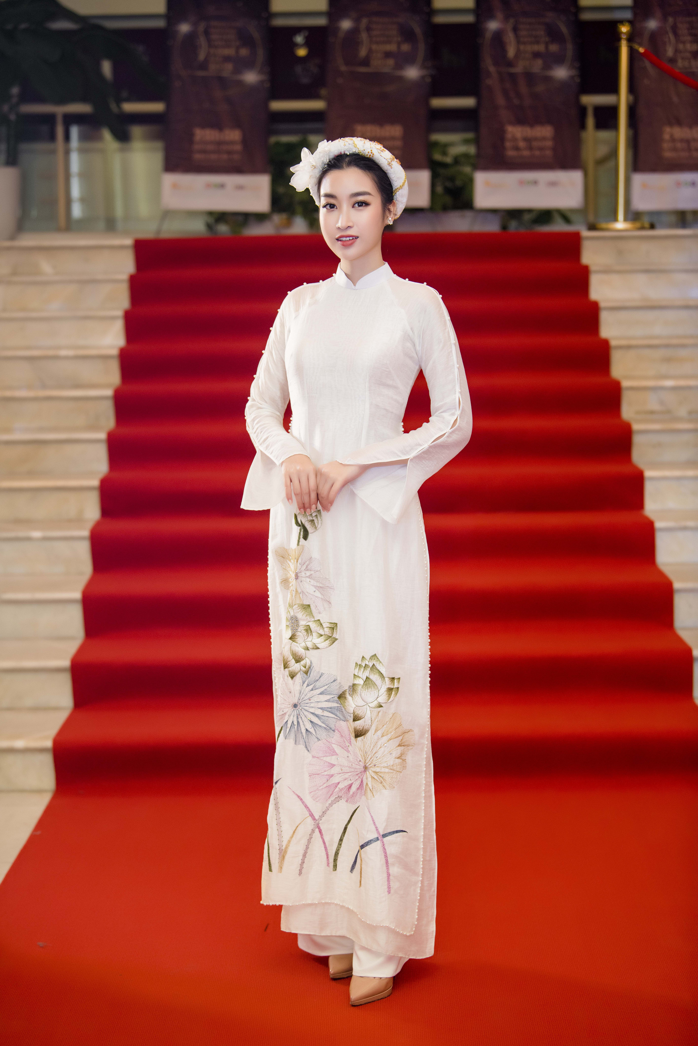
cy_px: 523
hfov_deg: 18.9
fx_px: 2094
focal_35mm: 72
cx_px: 349
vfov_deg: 28.1
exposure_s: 1/200
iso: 1250
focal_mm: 72
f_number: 3.2
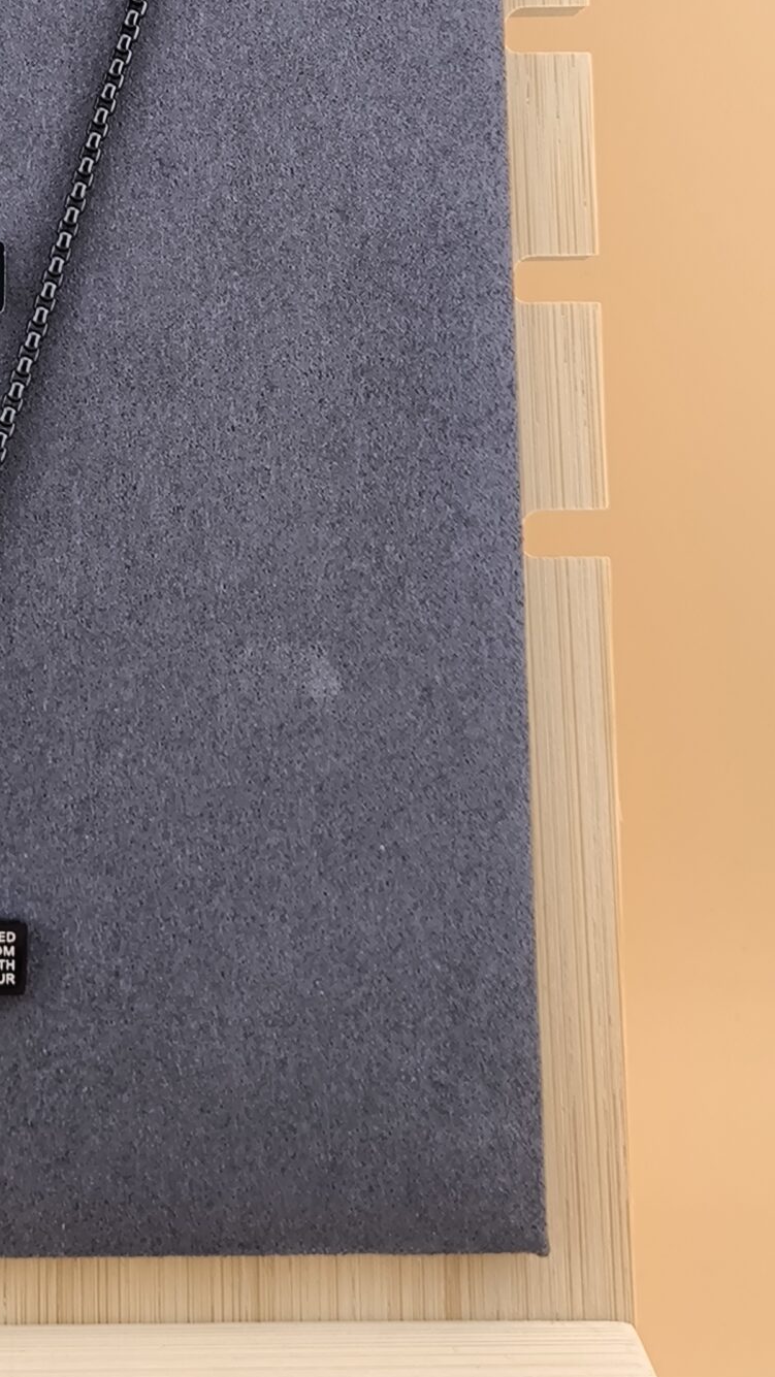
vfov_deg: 22.3
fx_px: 3434
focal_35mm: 94
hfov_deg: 12.7
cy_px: 229
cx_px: -66
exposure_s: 1/517
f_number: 1.9
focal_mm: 6.92
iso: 50
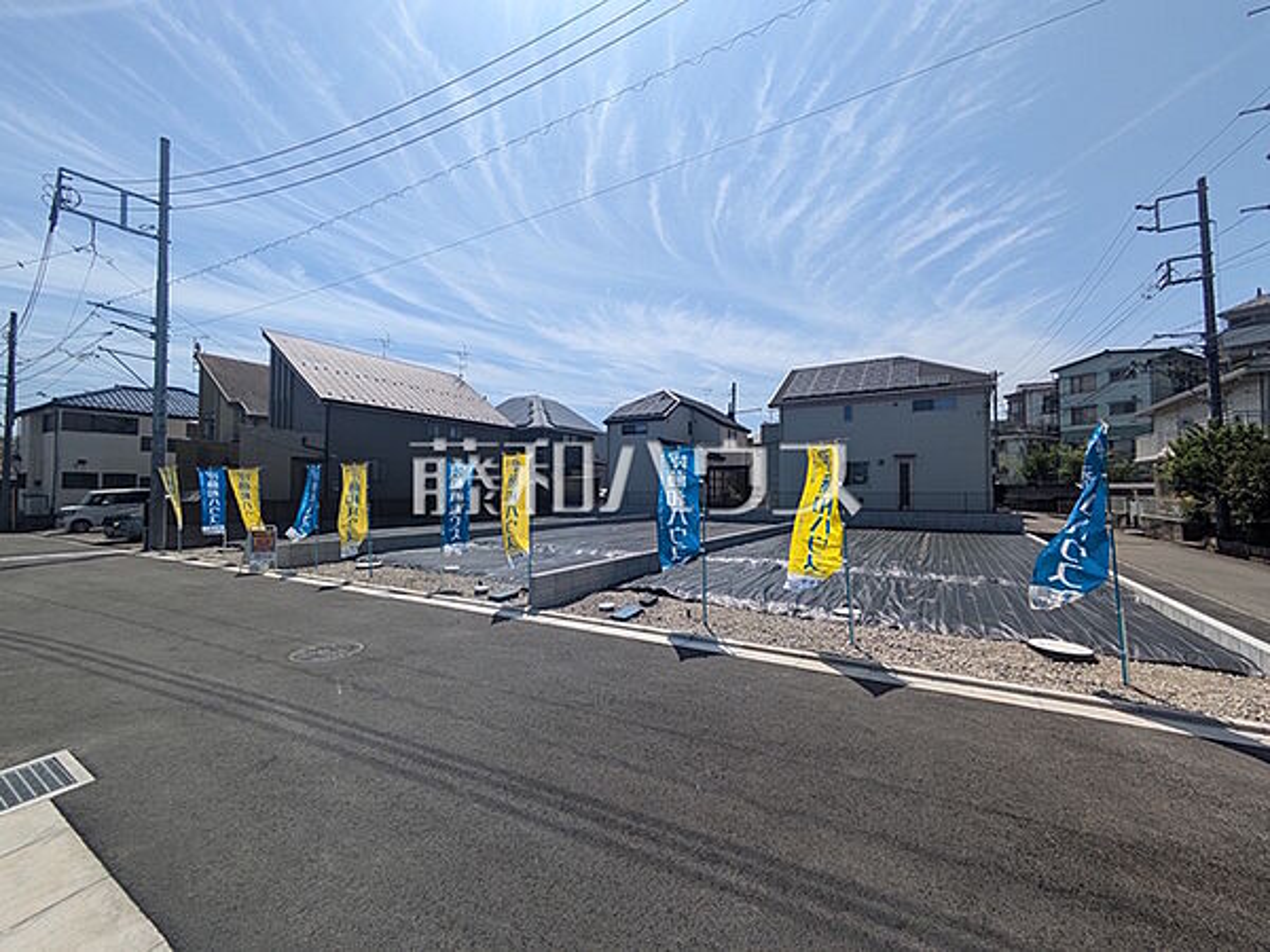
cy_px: 476
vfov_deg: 85.7
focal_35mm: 14
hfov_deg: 102.1
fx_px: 514
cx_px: 635
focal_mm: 1.83
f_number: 2.2
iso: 48
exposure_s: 1/2469
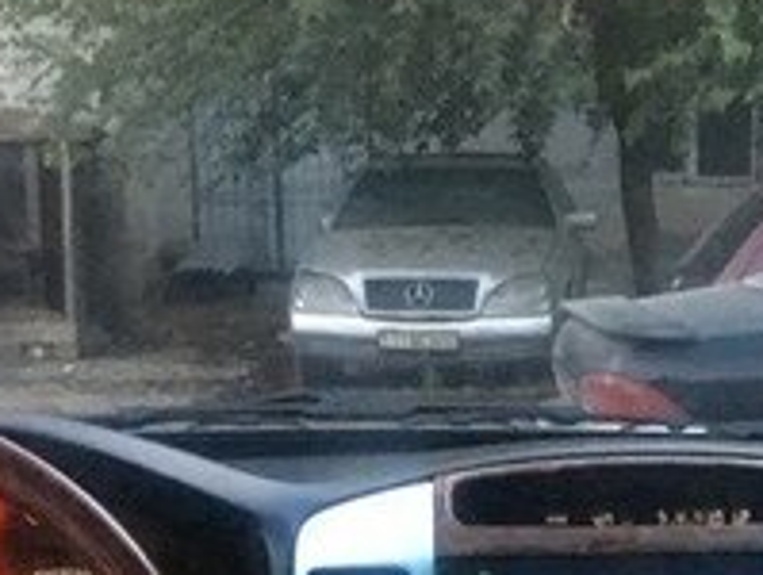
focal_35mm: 96
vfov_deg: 14.5
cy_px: 830
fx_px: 2120
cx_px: 579
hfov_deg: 20.2
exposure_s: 1/17
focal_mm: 4.15
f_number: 2.2
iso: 500
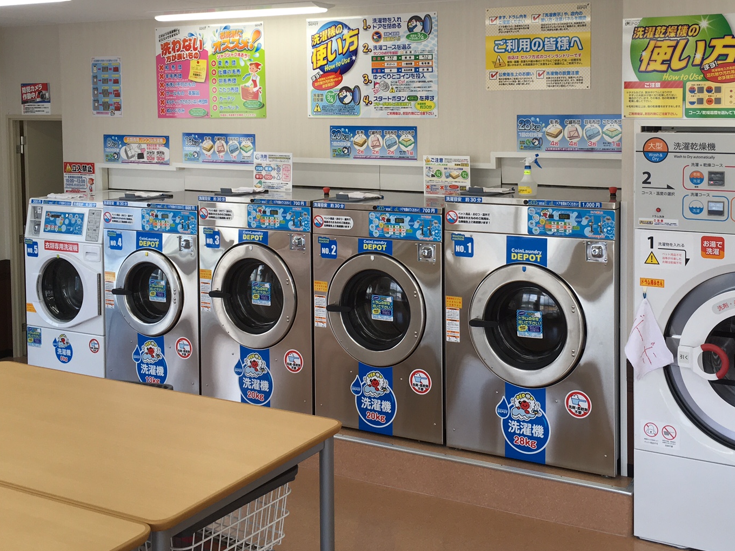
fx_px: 913
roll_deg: -0.6
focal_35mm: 43
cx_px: 444
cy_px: 166
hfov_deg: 43.6
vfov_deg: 33.2
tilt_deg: -4.3
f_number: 2.2
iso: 32
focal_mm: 4.15
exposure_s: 1/120
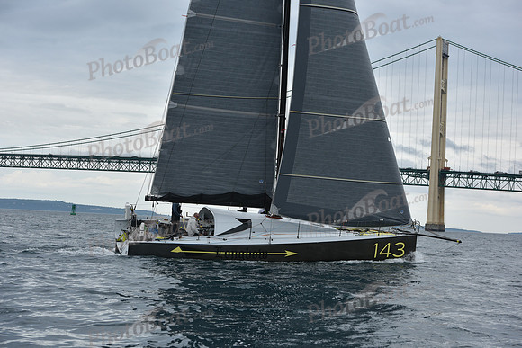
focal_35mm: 70
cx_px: 261
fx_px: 1015
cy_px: 174
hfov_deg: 28.8
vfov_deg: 19.5
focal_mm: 70
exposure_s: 1/800
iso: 250
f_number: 6.3
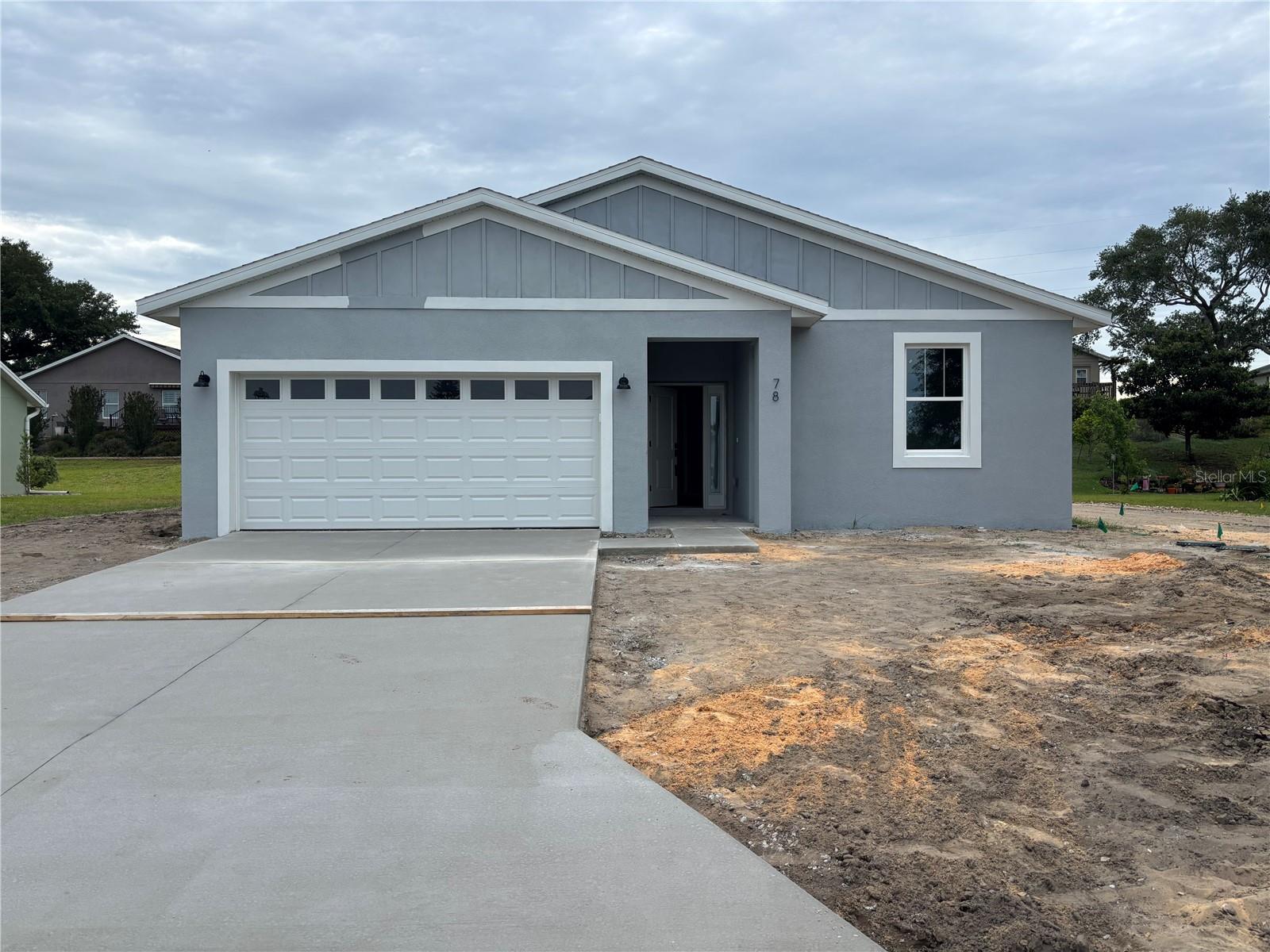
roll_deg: +0.1
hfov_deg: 67.3
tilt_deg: -0.5
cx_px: 635
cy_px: 476
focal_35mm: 26
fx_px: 954
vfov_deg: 53.1
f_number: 1.6
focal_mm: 5.96
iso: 50
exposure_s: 1/1543
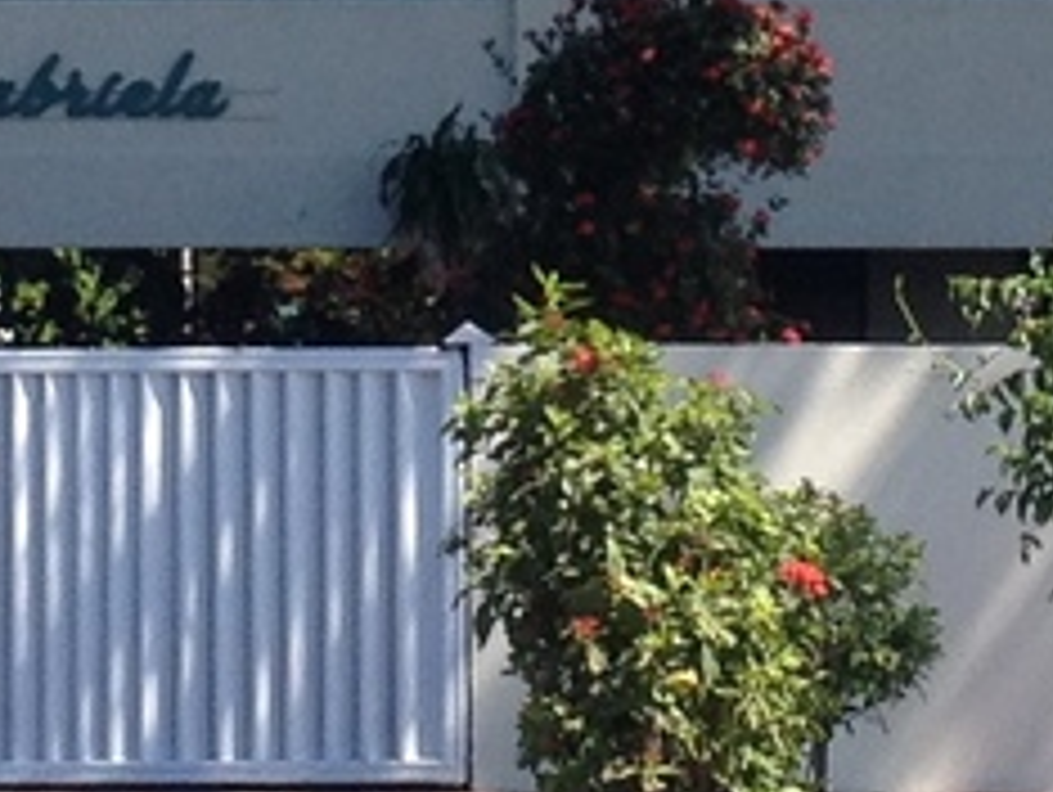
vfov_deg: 6.2
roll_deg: +0.7
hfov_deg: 8.3
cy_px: -364
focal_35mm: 239
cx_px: 504
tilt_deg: +1.4
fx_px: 7278
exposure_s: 1/1062
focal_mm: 4.28
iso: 50
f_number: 2.4
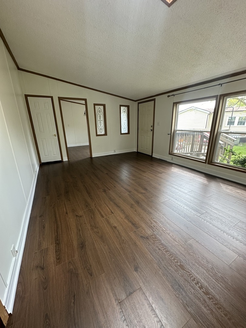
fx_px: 133
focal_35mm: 14
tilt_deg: -16.7
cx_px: 123
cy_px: 164
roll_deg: +0.4
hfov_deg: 85.7
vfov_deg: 102.1
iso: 125
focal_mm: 2.22
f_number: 2.2
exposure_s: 1/99
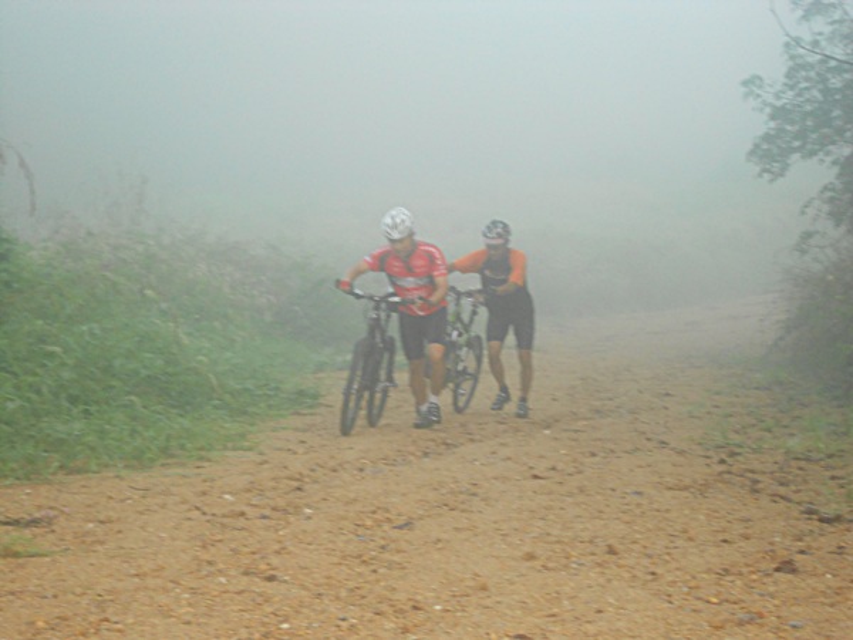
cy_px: 320
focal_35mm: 113
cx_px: 426
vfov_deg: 13.1
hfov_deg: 17.4
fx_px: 2785
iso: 200
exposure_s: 1/60
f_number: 6
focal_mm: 20.1
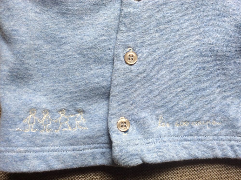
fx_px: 222
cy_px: 90
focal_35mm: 32
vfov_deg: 44.1
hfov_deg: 56.9
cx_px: 120
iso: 32
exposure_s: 1/50
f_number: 2.4
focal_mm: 3.3
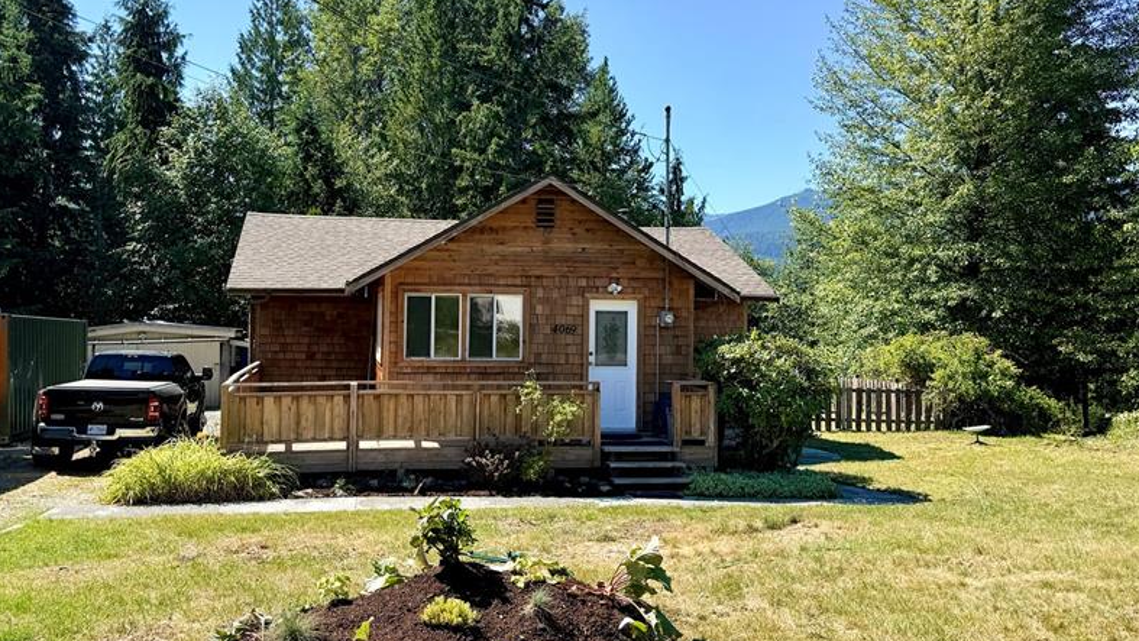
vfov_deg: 34.6
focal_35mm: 34
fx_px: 1027
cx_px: 520
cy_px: 288
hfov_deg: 57.9
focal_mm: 6.76
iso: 80
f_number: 1.78
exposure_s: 1/2801
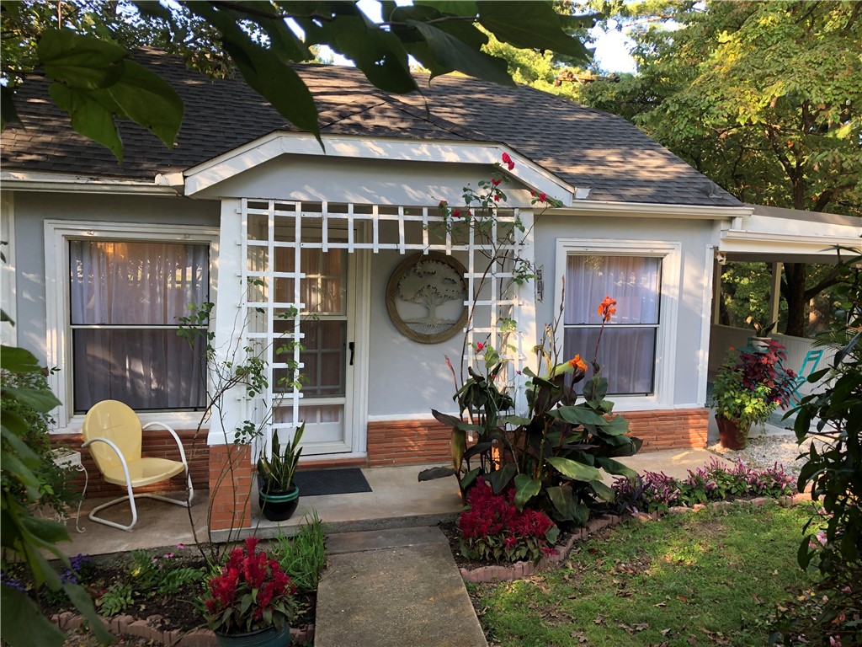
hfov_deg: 63.4
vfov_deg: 49.7
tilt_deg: -5.8
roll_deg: -1.8
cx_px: 431
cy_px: 324
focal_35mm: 28
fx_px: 697
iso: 40
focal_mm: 3.99
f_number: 1.8
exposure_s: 1/120
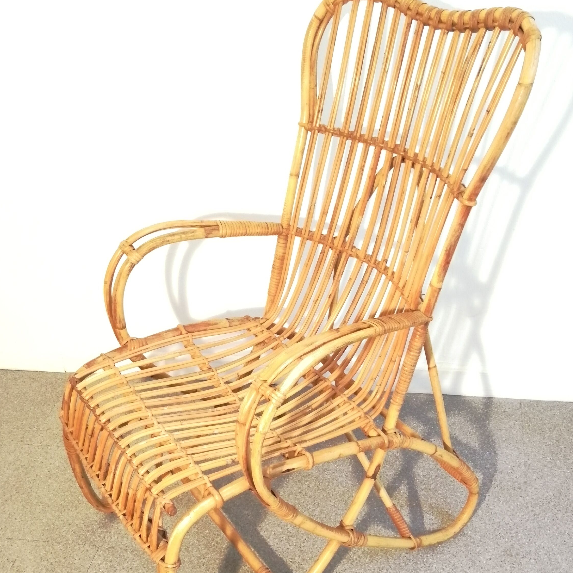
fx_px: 787
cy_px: 326
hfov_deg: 40.0
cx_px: 310
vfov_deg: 39.9
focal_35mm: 42
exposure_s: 1/80
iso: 1250
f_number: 2.2
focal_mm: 3.95
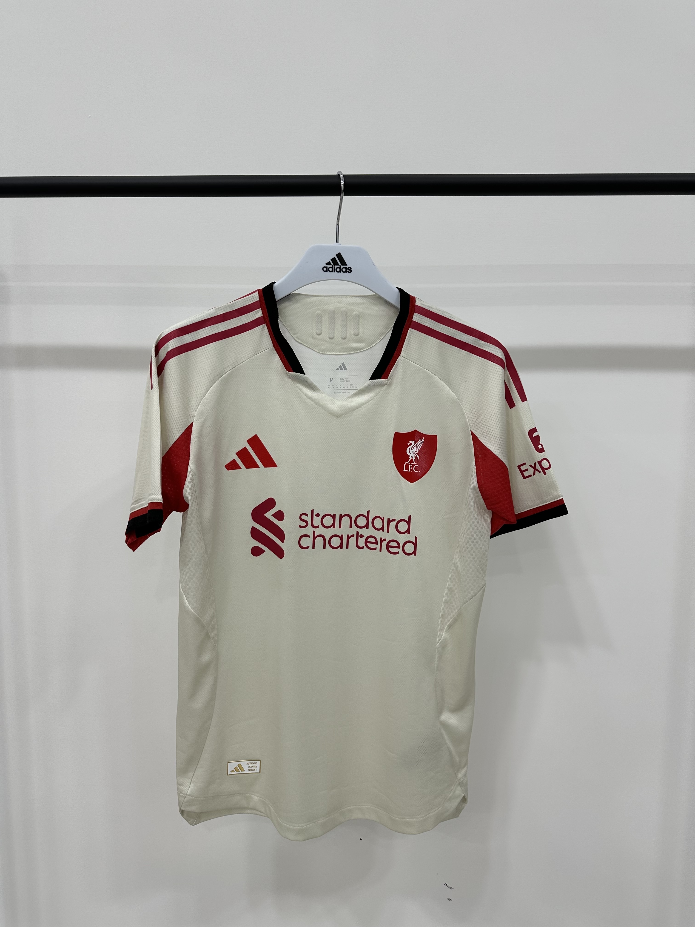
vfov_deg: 71.6
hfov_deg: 56.8
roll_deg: -0.8
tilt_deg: -5.8
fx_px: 642
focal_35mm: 24
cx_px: 348
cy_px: 464
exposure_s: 1/100
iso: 80
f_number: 1.78
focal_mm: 6.86
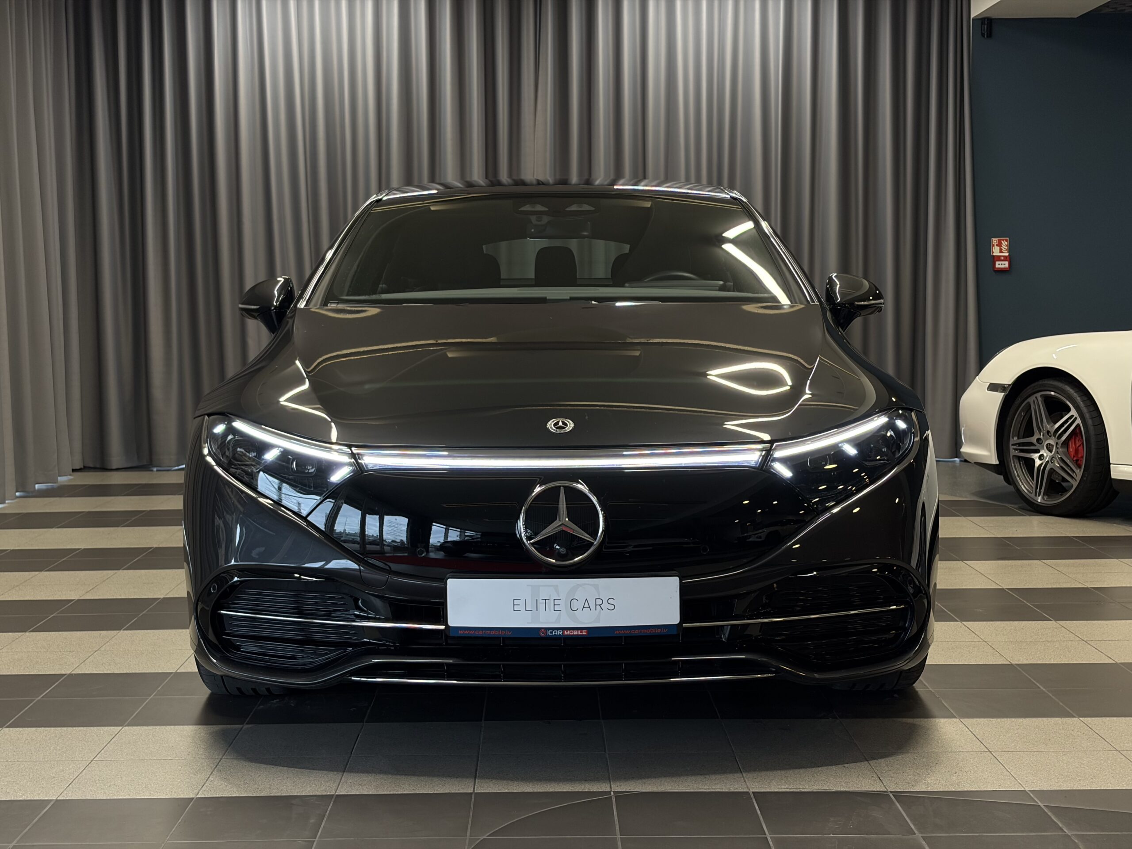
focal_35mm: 52
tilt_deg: -5.0
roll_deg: +0.6
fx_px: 1700
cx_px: 566
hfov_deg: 36.8
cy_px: 424
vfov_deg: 28.0
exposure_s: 1/102
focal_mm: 5.96
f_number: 1.6
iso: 100
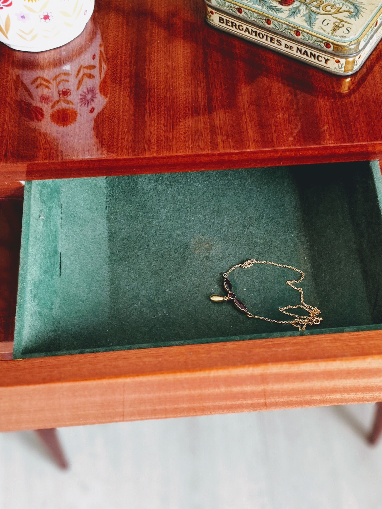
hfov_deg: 29.1
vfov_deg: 38.2
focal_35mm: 50
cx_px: 219
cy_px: 274
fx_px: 736
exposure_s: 1/50
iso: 125
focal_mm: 3.95
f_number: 4
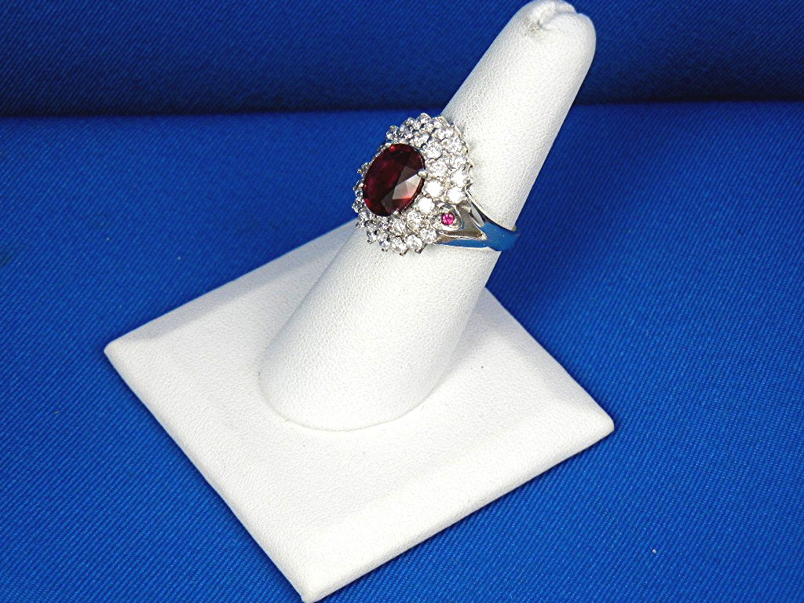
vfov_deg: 14.5
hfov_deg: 19.3
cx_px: 402
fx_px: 2369
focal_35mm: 102
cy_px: 302
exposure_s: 1/60
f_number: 4.5
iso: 376
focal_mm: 18.3
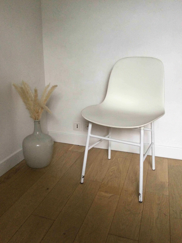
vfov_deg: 58.4
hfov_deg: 45.4
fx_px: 217
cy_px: 122
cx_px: 91
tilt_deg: -16.5
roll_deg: +0.3
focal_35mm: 31
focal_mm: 3.3
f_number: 2.4
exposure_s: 1/33
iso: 160
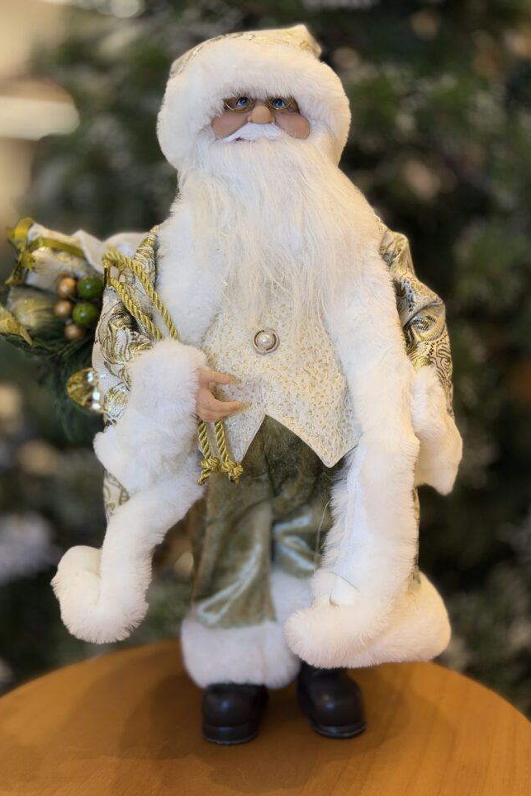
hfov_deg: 25.5
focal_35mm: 53
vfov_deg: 37.5
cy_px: 380
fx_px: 1173
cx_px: 242
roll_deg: -0.6
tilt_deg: -9.2
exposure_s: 1/120
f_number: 1.78
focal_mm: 6.76
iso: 80
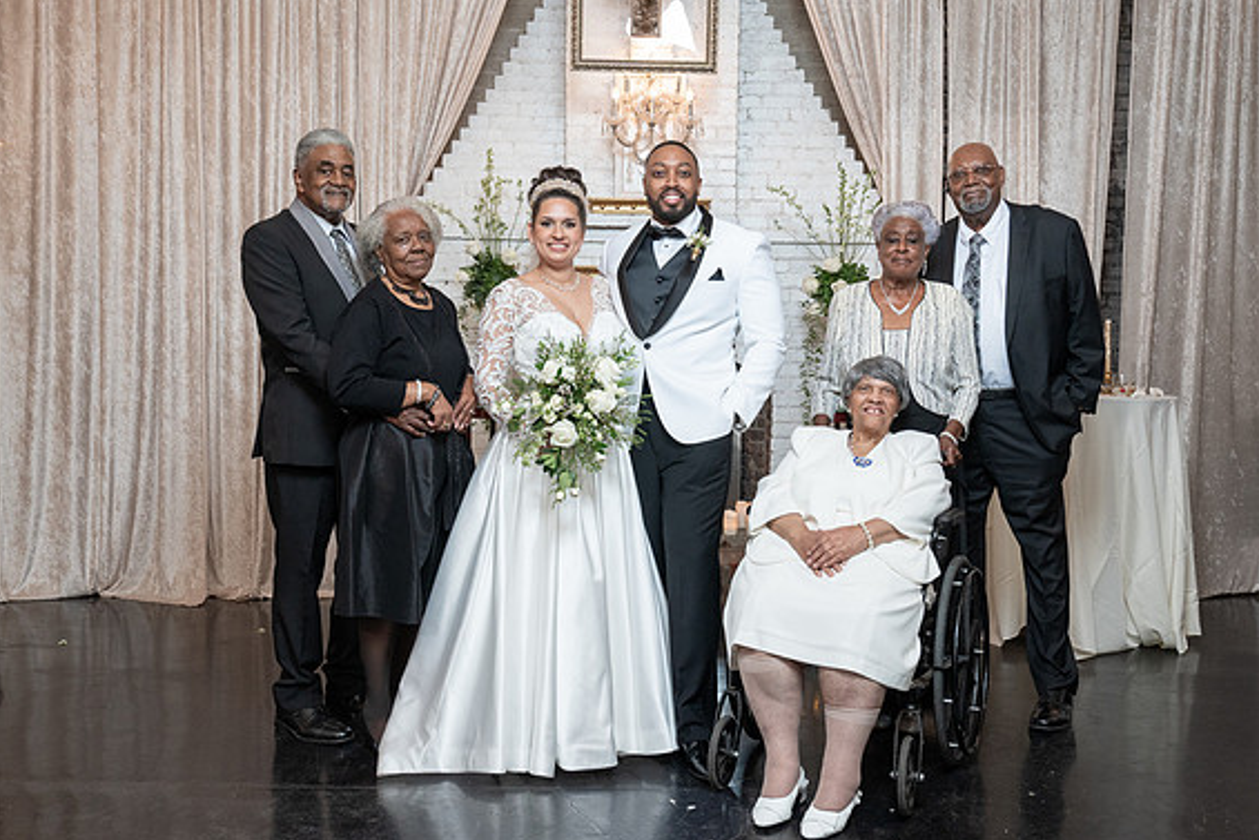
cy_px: 412
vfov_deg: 36.0
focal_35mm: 37
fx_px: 1294
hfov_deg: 51.9
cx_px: 664
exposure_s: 1/100
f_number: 5.6
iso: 2000
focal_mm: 33
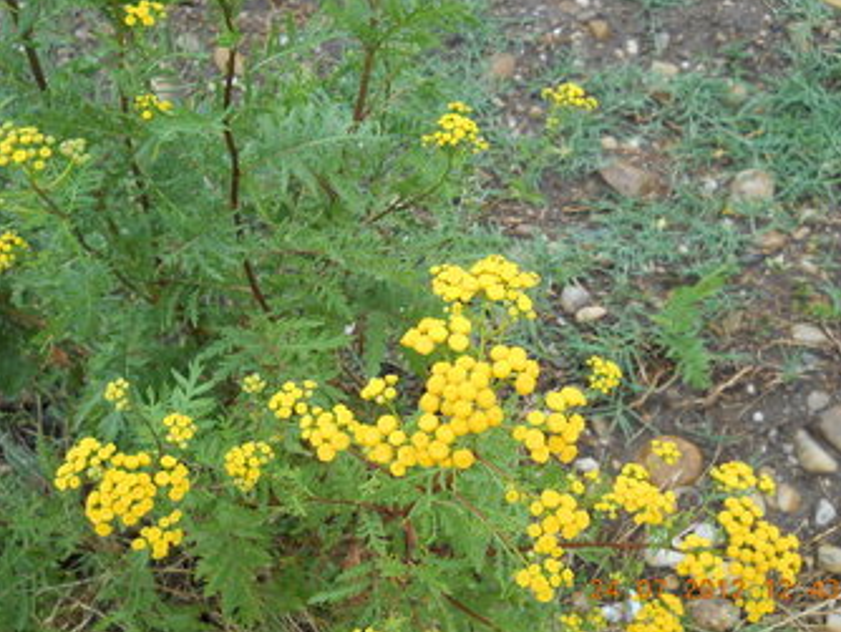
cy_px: 324
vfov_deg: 33.6
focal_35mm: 43
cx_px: 438
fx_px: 1045
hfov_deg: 43.8
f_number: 3.1
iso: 80
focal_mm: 6.72
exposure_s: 1/80
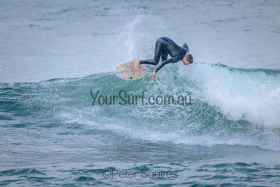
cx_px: 140
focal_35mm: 800
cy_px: 94
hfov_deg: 2.6
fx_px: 6223
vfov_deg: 1.7
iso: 2800
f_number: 11
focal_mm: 800
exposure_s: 1/1250
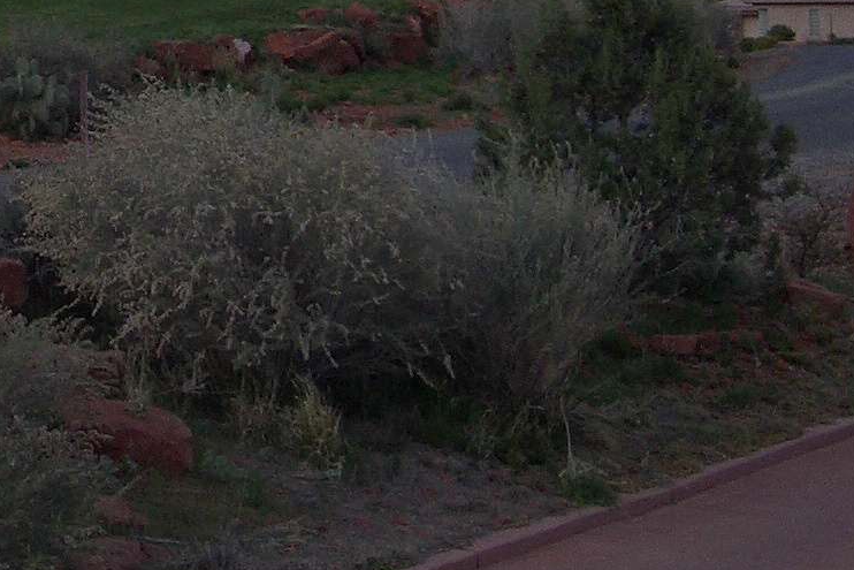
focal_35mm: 113
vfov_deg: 11.6
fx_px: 2681
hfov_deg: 17.6
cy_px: -267
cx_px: -23
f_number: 4.3
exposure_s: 1/320
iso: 50
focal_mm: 5.8
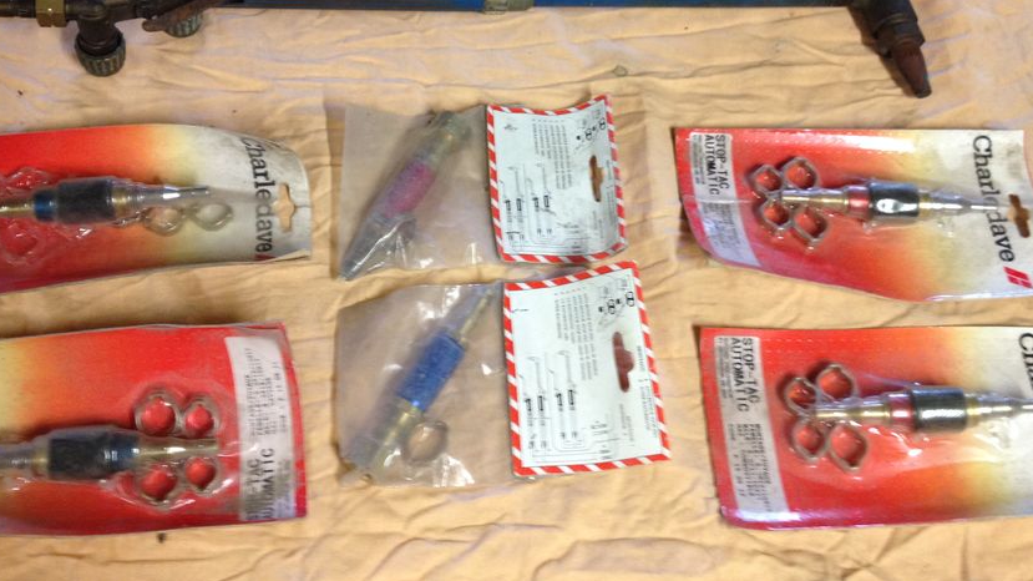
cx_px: 550
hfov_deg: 44.6
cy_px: 127
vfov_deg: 25.6
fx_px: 1260
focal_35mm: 46
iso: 125
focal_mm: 4.28
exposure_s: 1/20
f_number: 2.4
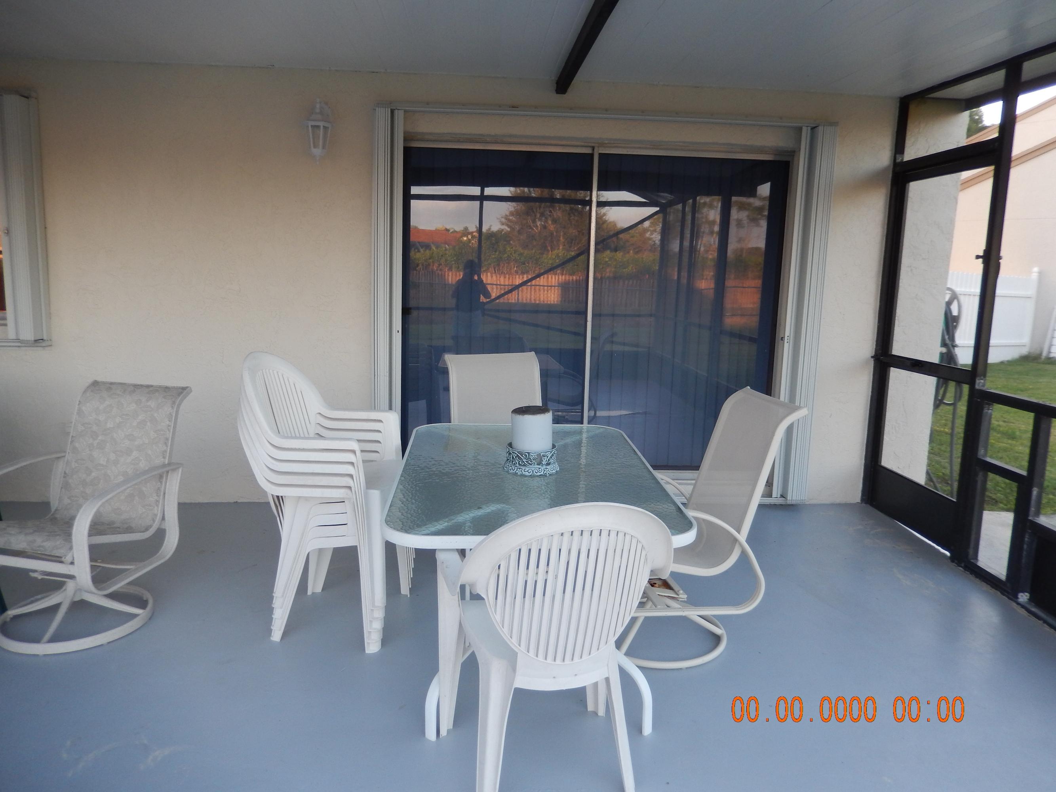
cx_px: 528
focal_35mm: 25
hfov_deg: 69.4
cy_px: 396
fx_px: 763
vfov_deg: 54.9
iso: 125
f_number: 3.4
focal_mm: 4.5
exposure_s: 1/50
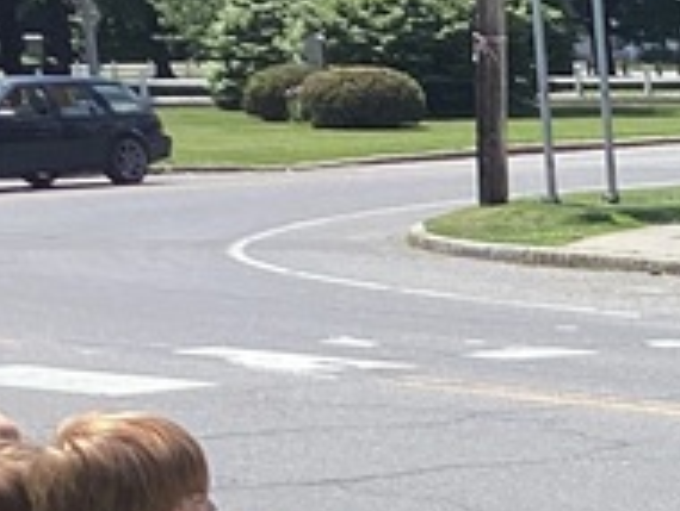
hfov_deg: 10.5
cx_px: 1503
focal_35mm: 167
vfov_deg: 8.6
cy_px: 850
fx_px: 3285
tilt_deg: -11.8
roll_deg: +1.2
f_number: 2.4
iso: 25
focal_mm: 3.3
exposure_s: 1/799
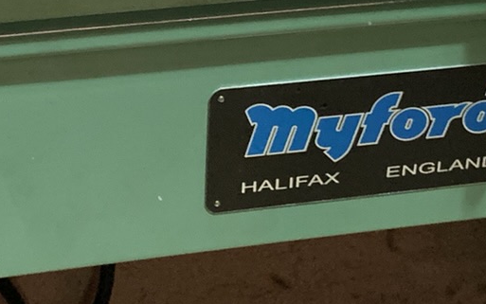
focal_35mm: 110
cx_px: 254
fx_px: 1457
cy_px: -102
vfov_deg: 11.6
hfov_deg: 18.9
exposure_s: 1/25
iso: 500
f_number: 1.8
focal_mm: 4.25
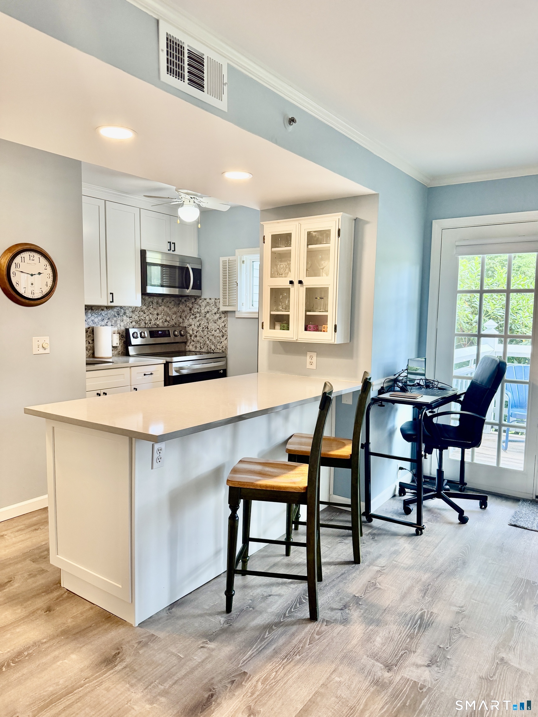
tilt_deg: -5.1
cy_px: 358
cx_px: 269
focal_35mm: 24
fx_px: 497
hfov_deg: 56.8
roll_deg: +0.2
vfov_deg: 71.6
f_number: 1.78
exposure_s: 1/127
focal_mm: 6.76
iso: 200
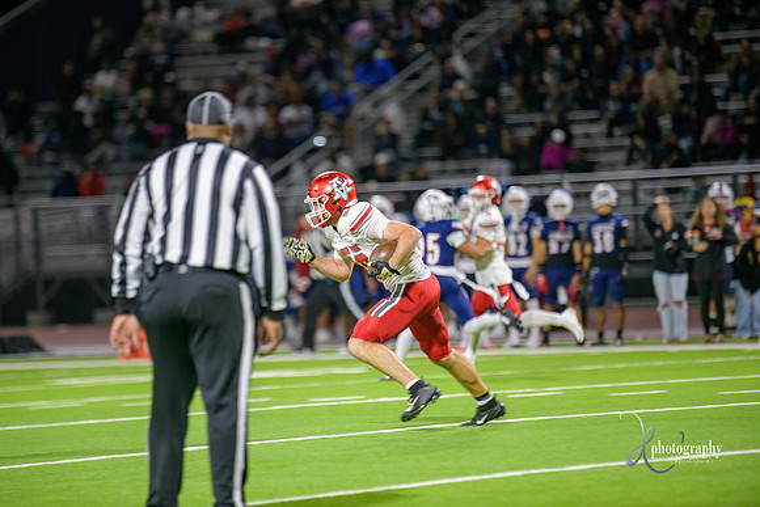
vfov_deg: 4.6
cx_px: 380
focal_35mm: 300
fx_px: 6335
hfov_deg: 6.9
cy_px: 254
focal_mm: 300
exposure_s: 1/250
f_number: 2.8
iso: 2000
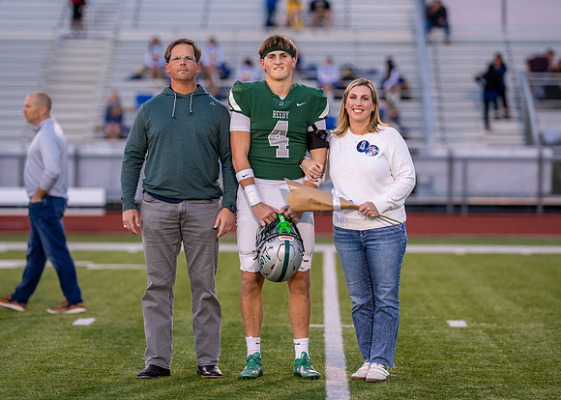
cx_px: 272
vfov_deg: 8.5
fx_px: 2700
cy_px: 189
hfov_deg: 11.9
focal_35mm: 169
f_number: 2.2
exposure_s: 1/800
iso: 500
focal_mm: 135
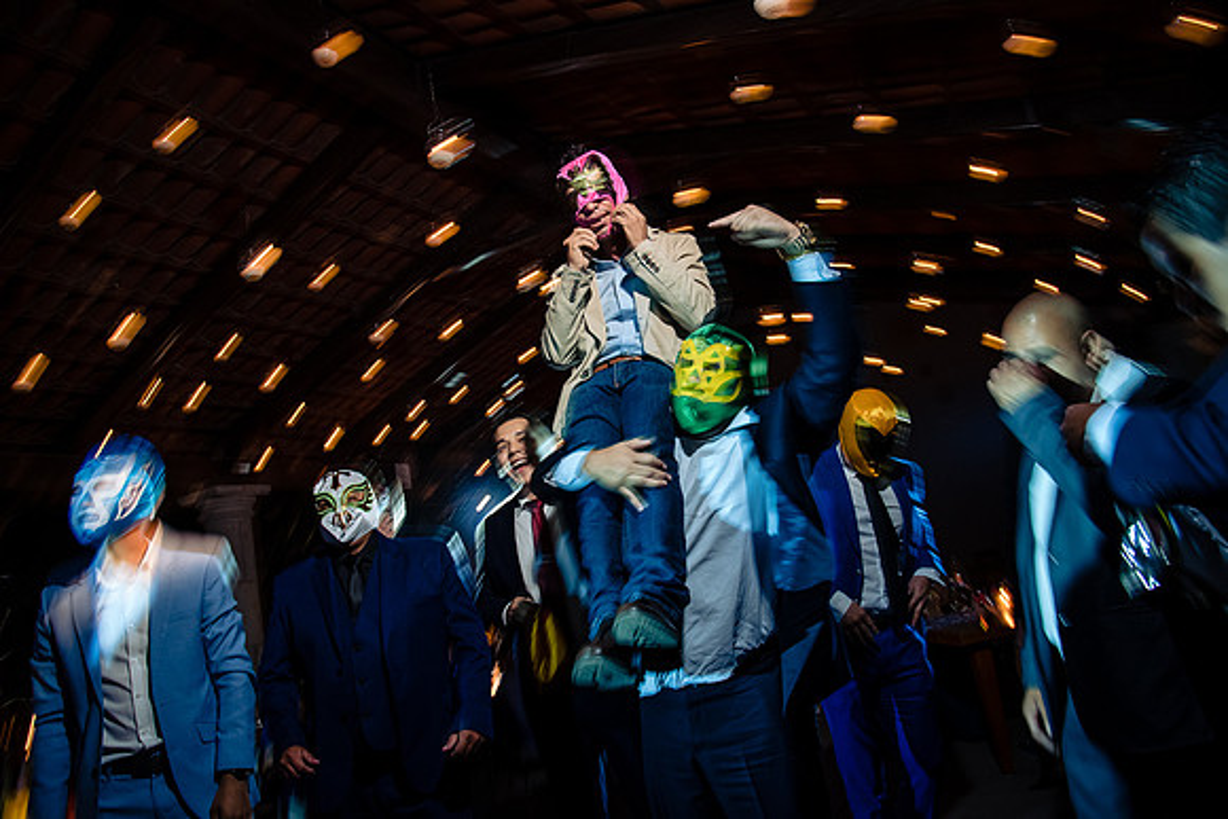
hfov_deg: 73.7
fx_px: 819
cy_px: 410
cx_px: 614
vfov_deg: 53.2
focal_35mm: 24
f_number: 7.1
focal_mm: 24
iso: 2000
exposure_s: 1/60
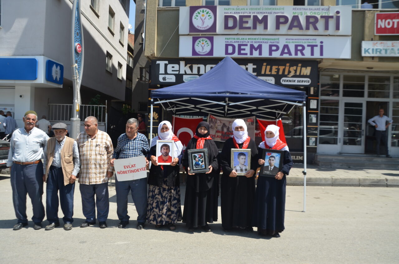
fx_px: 581
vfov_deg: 25.6
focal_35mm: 52
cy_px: 132
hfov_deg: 37.9
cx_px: 200
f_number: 8
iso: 100
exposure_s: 1/250
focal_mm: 35
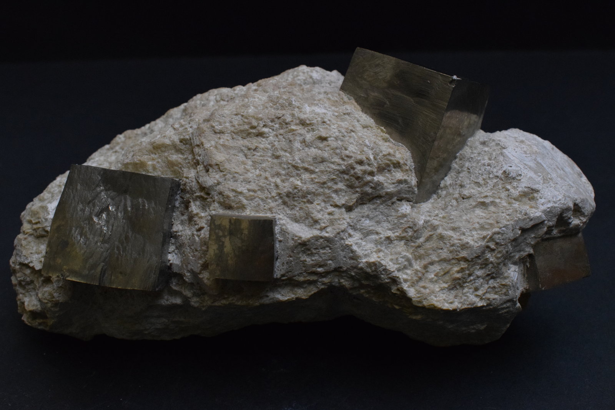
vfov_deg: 33.0
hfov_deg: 47.9
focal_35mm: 40
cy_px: 205
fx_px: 692
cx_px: 308
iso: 3200
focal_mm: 27
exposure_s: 1/800
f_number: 11
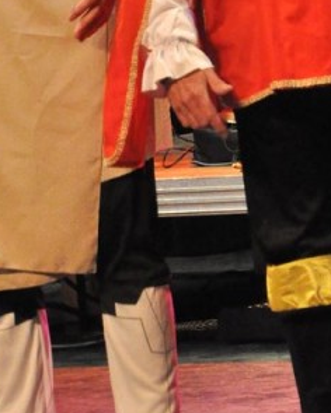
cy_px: -50
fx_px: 7477
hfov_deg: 2.5
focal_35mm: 611
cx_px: 188
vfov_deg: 3.2
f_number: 5.6
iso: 3200
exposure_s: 1/125
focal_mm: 125
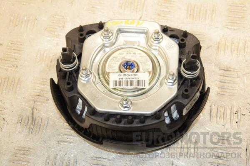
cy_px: 83
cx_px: 125
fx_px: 500
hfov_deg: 28.1
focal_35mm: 72
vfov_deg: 18.9
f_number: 6.3
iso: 800
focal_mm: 48
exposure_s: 1/200
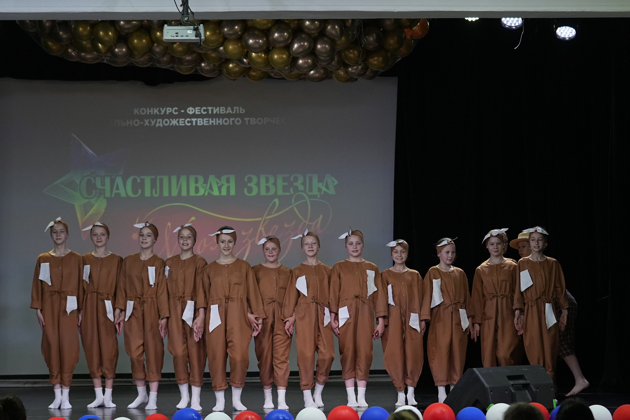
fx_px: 2065
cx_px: 315
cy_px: 210
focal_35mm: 118
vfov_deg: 11.6
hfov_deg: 17.3
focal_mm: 79
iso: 1600
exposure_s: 1/400
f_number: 2.8
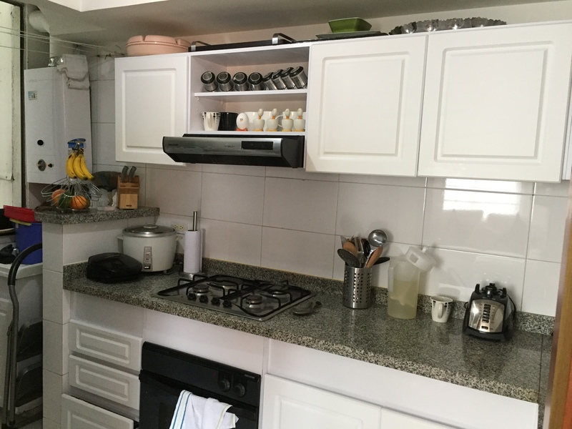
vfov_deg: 48.2
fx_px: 479
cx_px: 286
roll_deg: -2.7
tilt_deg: -5.9
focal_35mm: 29
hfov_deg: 61.7
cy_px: 214
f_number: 2.2
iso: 200
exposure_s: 1/30
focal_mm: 4.15
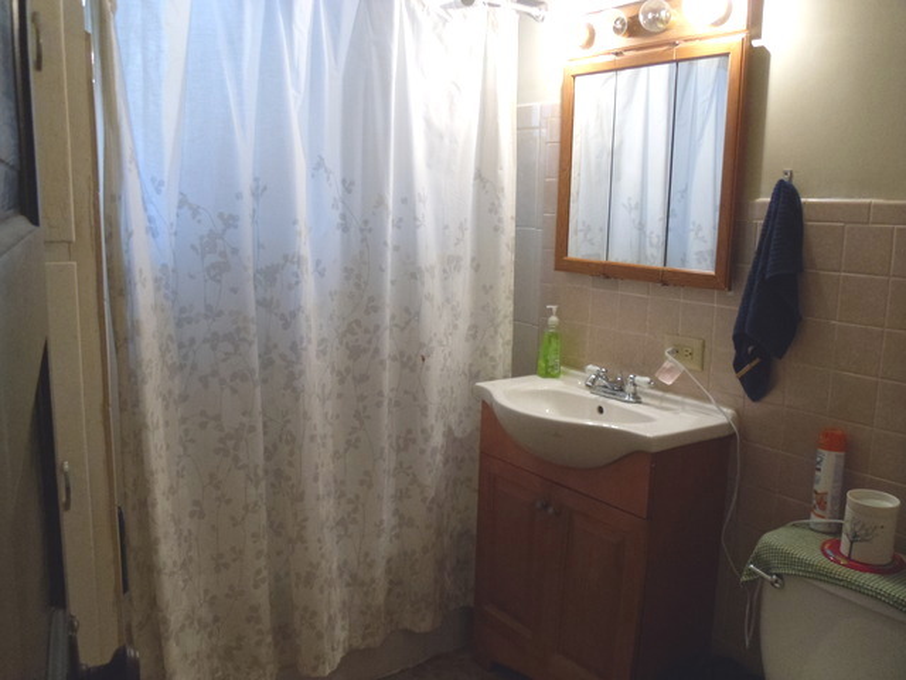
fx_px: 811
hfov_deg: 58.4
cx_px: 453
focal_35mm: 31
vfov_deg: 45.4
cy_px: 340
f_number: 3.3
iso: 200
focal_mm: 5.6
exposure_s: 1/22
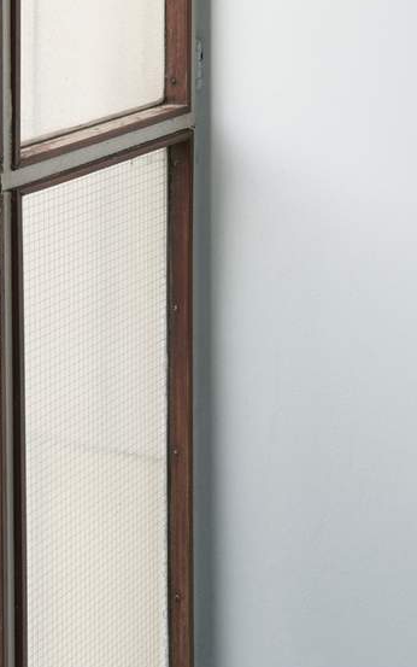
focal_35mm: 89
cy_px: -142
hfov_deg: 14.5
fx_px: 1617
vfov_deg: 21.5
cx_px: 393
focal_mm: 35
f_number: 9
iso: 100
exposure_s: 1/6
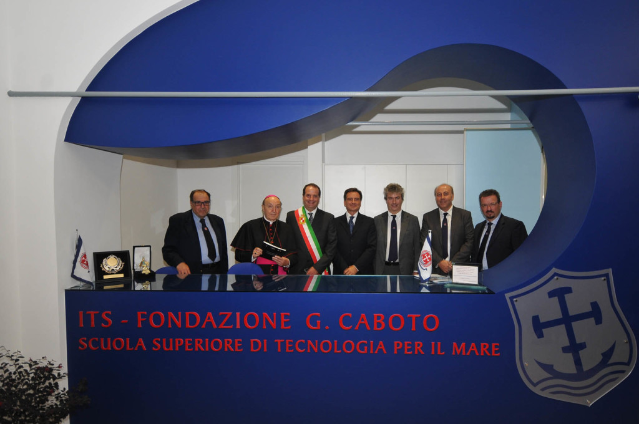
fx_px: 319
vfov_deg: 67.2
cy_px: 212
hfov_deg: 90.1
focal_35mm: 18
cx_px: 320
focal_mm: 12
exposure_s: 1/60
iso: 400
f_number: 4.5
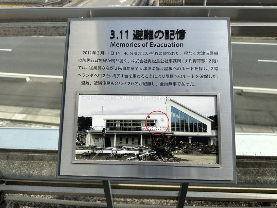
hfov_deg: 71.6
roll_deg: +0.8
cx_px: 138
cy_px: 104
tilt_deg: -35.3
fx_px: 192
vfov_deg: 56.8
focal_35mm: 24
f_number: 1.78
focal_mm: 6.86
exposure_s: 1/4016
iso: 80
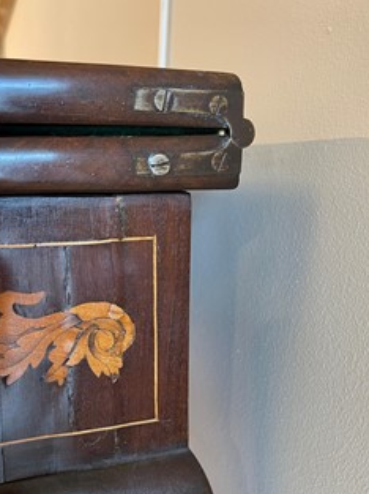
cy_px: 286
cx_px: 137
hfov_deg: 43.7
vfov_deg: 56.6
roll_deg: -1.6
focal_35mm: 32
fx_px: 456
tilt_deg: -11.3
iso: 200
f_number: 1.6
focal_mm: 5.1
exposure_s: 1/50
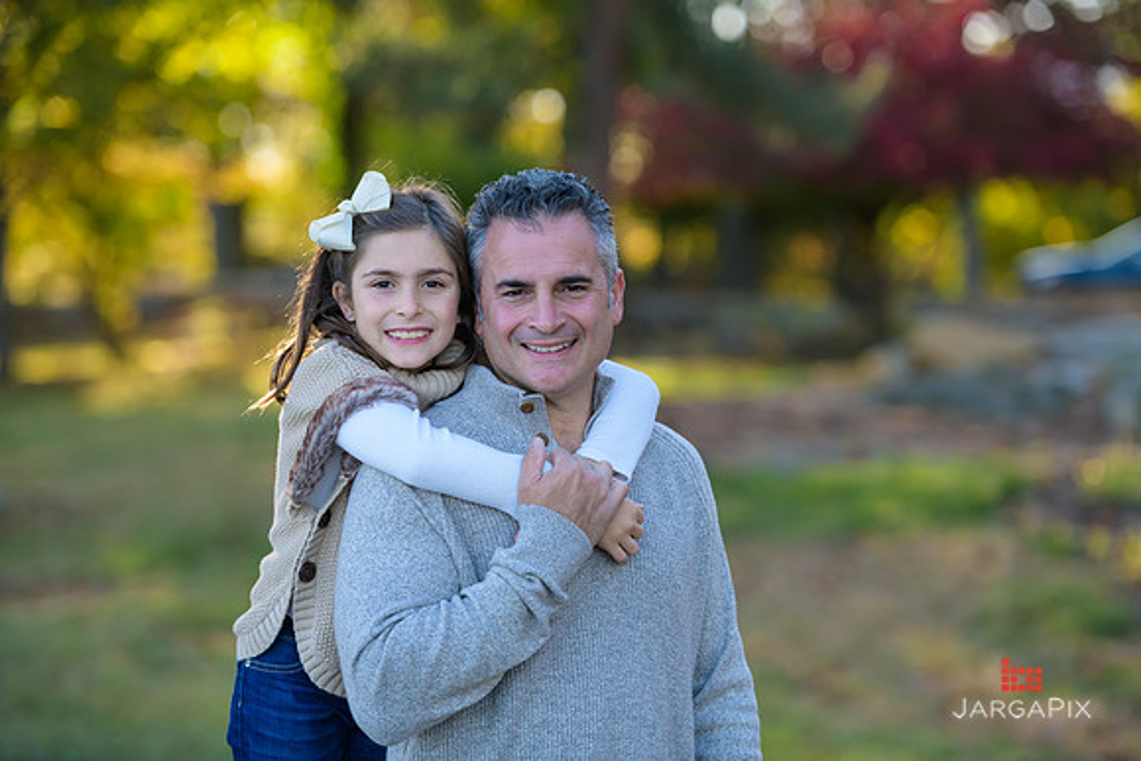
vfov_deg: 10.6
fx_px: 4121
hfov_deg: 15.8
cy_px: 380
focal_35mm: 130
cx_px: 570
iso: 200
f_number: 3.2
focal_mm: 130
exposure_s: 1/320
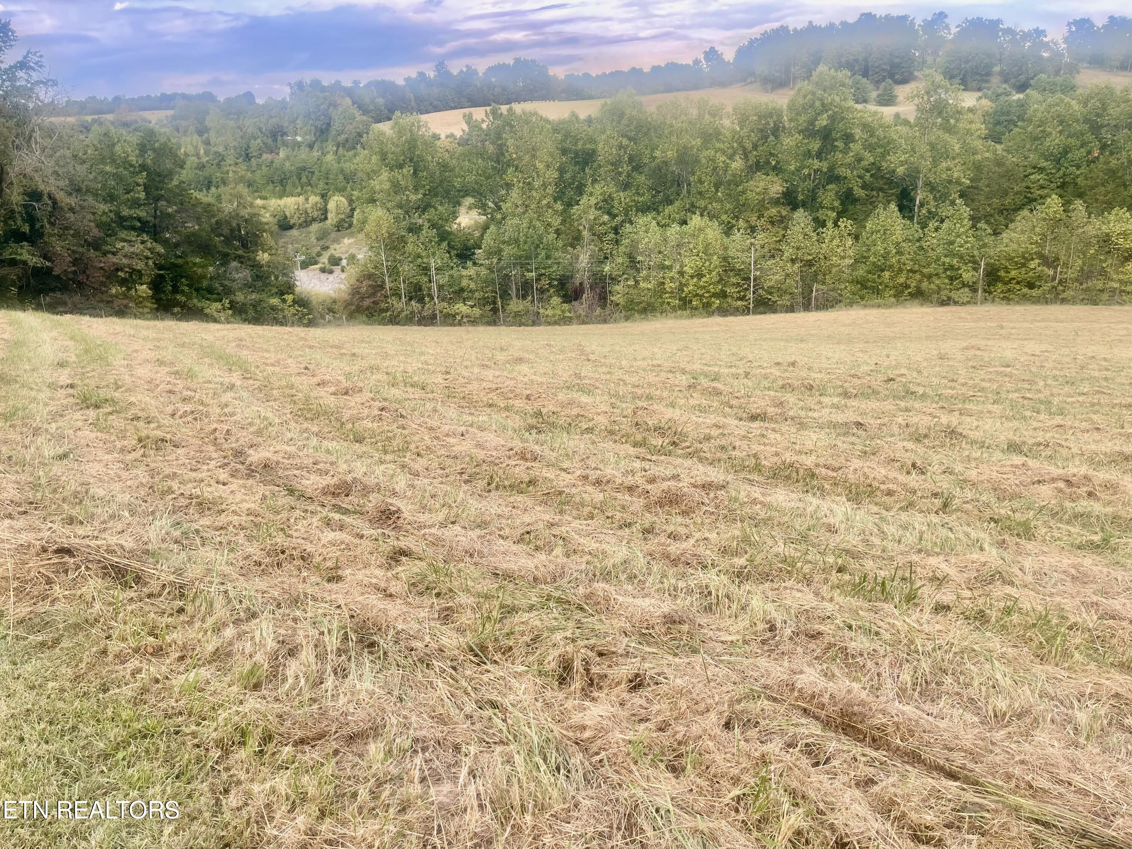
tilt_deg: -19.1
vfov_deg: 54.9
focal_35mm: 25
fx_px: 818
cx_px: 566
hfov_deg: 69.4
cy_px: 424
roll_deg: +2.4
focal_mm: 5.1
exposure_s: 1/359
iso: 32
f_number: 1.6
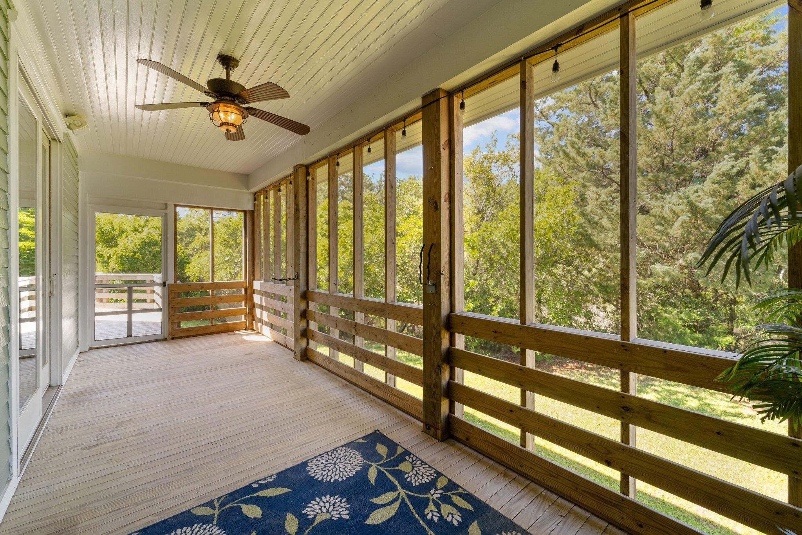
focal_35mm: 14
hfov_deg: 104.3
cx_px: 401
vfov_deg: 81.2
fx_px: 312
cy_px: 268
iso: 100
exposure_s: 1/40
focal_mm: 14
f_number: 8
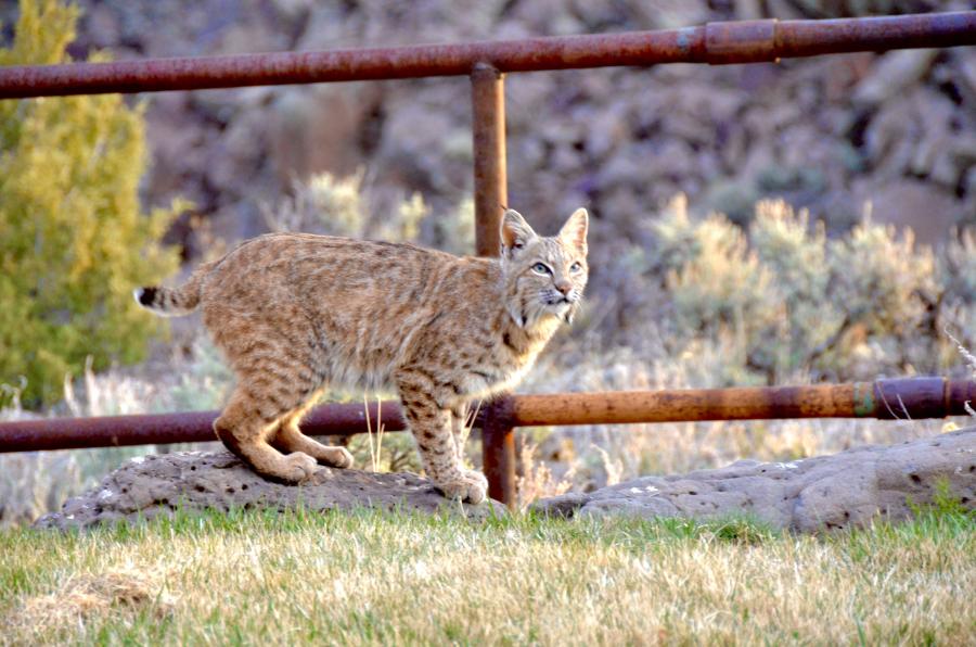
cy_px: 324
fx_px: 6899
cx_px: 488
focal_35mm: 255
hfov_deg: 8.1
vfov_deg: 5.4
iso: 1600
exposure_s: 1/80
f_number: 5.6
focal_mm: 170
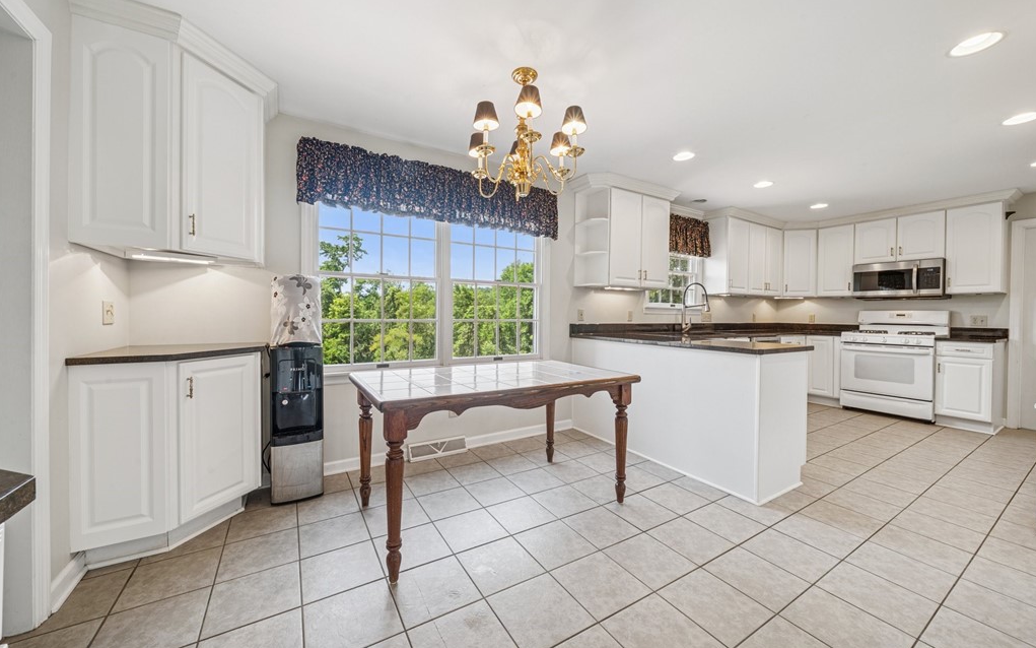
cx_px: 512
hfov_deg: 109.4
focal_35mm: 13
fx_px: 367
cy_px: 312
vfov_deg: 82.8
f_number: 11
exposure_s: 1/4
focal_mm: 12
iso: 100
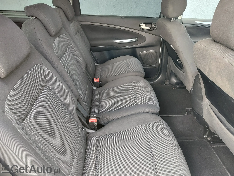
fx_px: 155
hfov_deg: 73.9
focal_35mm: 23
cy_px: 88
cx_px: 117
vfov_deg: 58.9
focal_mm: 5.56
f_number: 1.8
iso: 386
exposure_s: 1/50
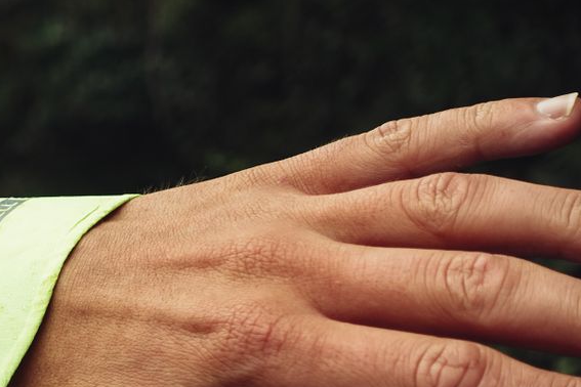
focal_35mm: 158
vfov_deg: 8.6
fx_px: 2550
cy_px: 401
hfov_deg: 12.8
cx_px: -41
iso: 125
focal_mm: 25.7
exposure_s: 1/125
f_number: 4
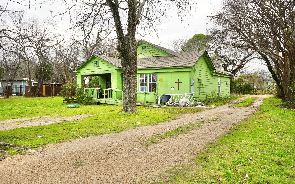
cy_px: 88
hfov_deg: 64.6
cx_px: 148
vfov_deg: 43.1
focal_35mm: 29
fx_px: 233
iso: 100
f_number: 6.3
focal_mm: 28
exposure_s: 1/100
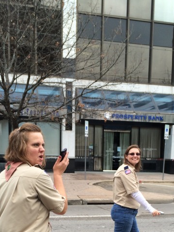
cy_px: 198
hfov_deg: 28.0
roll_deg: -2.6
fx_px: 349
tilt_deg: -9.2
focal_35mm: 52
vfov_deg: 35.2
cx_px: 85
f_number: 2.2
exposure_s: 1/281
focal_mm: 4.15
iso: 32
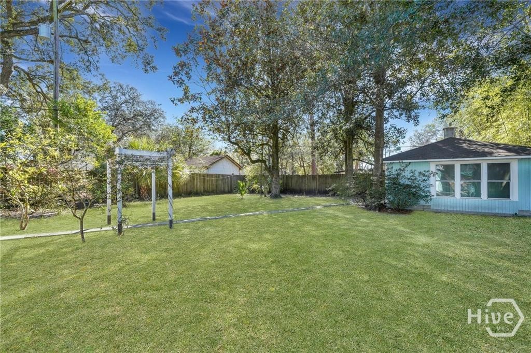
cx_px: 266
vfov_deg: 73.7
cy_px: 176
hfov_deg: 96.8
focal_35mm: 16
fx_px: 236
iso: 320
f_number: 9
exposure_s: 1/60
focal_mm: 16
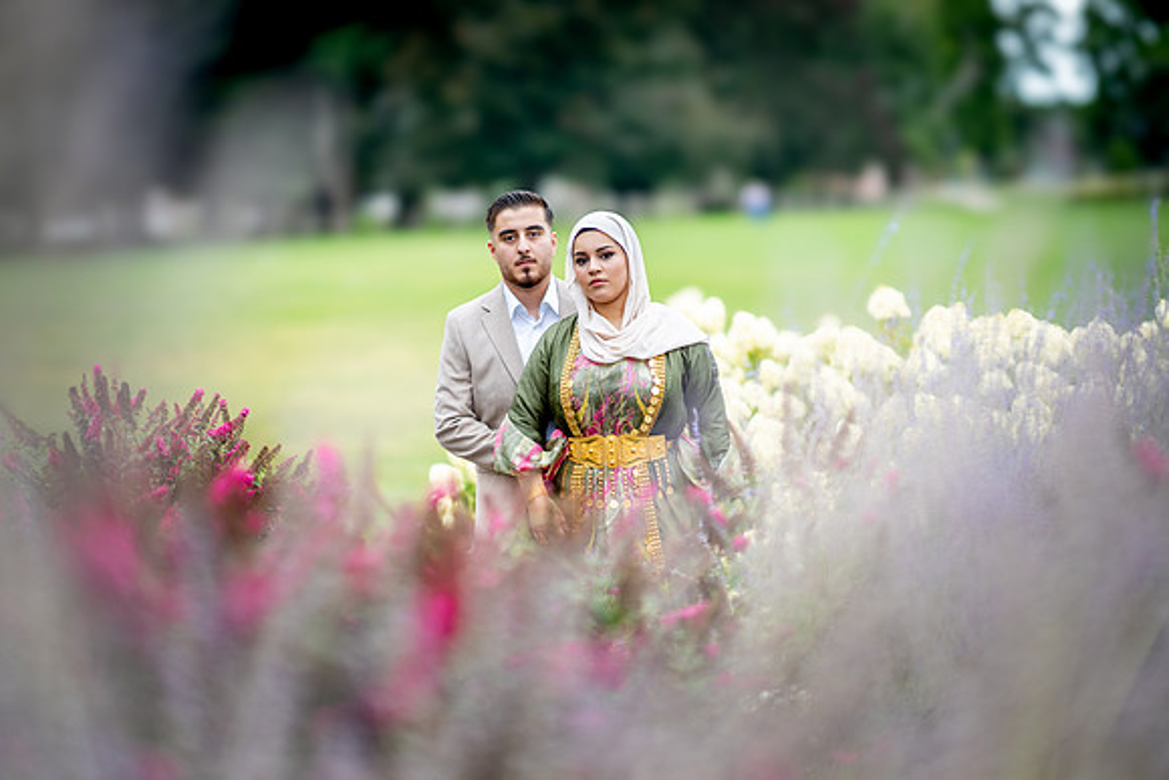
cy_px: 390
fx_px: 2761
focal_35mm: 85
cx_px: 584
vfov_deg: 16.1
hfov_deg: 23.9
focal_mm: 85
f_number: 1.4
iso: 100
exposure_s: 1/1250
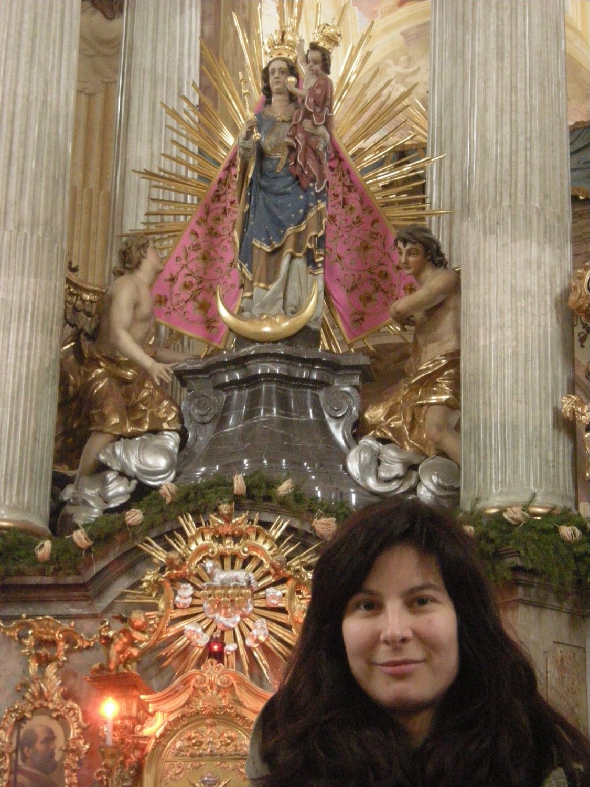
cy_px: 394
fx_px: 1977
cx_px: 295
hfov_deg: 17.0
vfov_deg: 22.5
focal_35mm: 87
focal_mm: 14.6
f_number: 5.1
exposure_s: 1/4.9
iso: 800
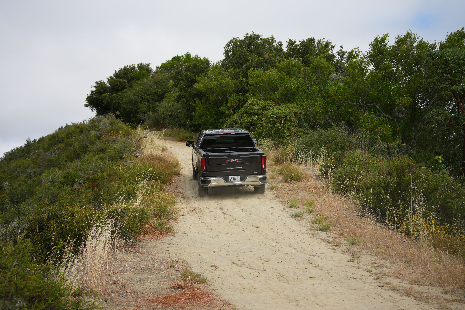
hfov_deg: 39.6
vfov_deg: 27.0
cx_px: 232
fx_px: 646
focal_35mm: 50
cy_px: 155
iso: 160
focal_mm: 50
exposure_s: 1/800
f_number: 4.5
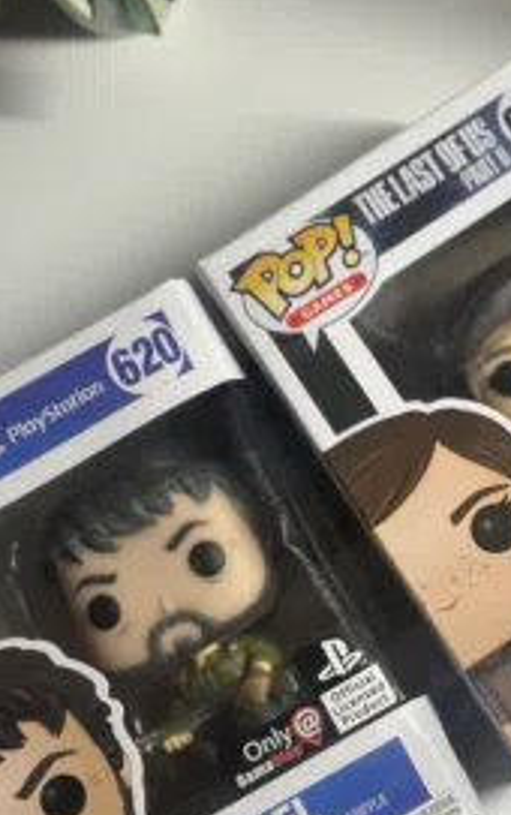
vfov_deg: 27.5
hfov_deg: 17.3
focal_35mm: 75
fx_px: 1667
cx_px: 376
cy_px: 421
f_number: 1.78
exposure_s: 1/68
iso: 125
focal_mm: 6.86
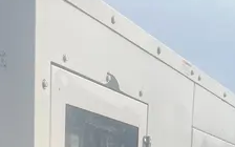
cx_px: 68
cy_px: 304
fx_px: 576
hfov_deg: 22.9
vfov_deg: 12.6
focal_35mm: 90
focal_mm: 5.1
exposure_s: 1/1623
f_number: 1.6
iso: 50
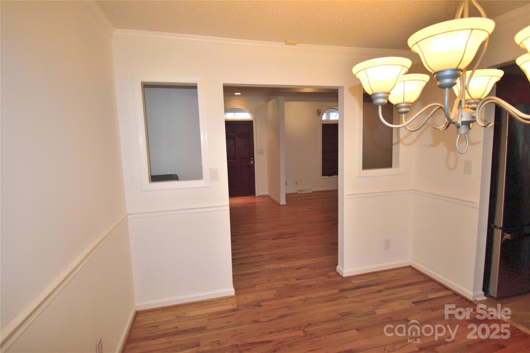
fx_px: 265
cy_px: 176
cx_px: 265
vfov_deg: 67.4
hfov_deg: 90.0
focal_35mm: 18
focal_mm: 12
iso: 400
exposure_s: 1/200
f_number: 4.8
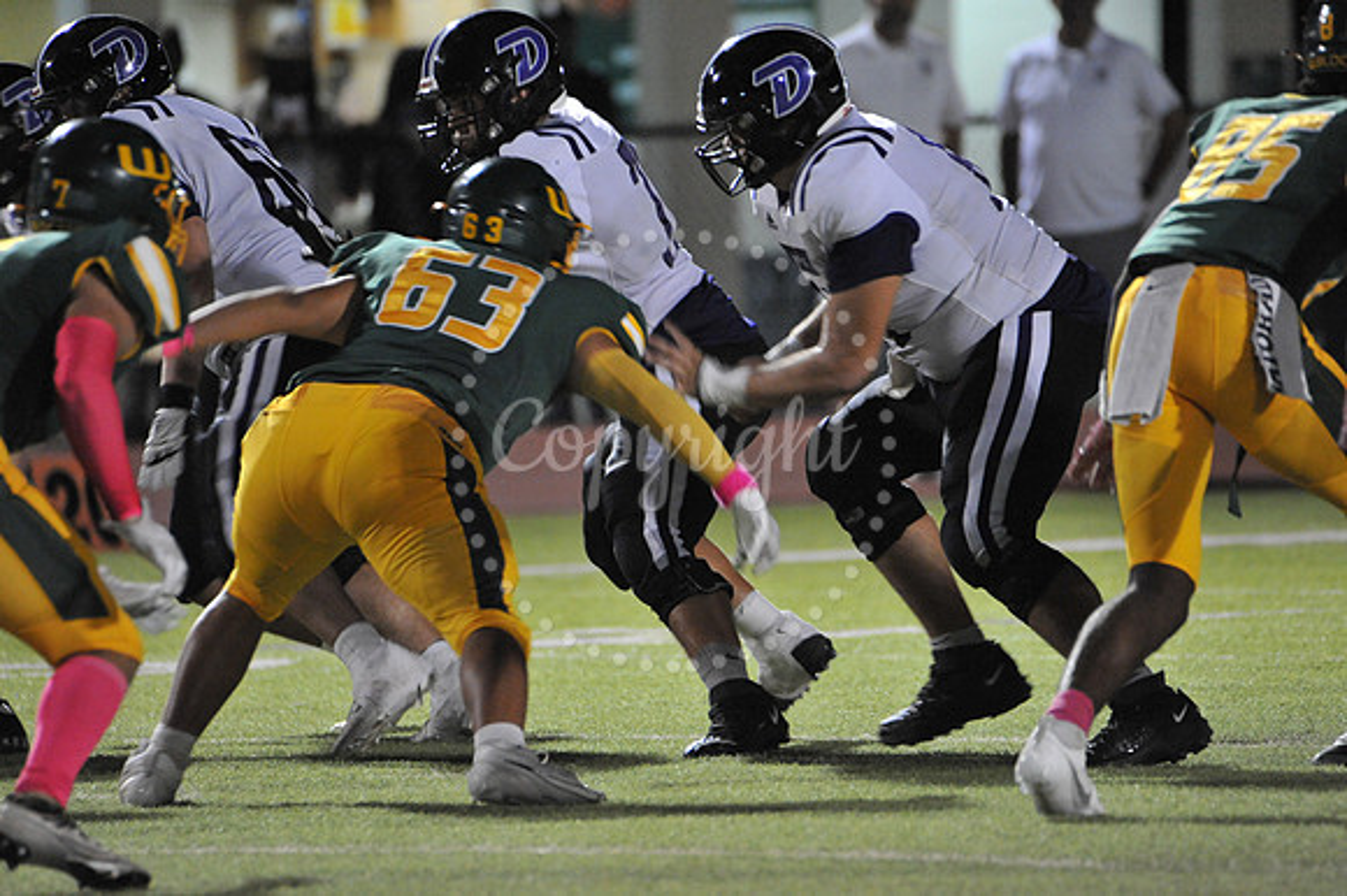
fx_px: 22436
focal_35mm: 600
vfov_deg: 2.3
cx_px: 674
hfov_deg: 3.4
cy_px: 448
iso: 6400
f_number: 6.3
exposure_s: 1/160
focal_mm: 600
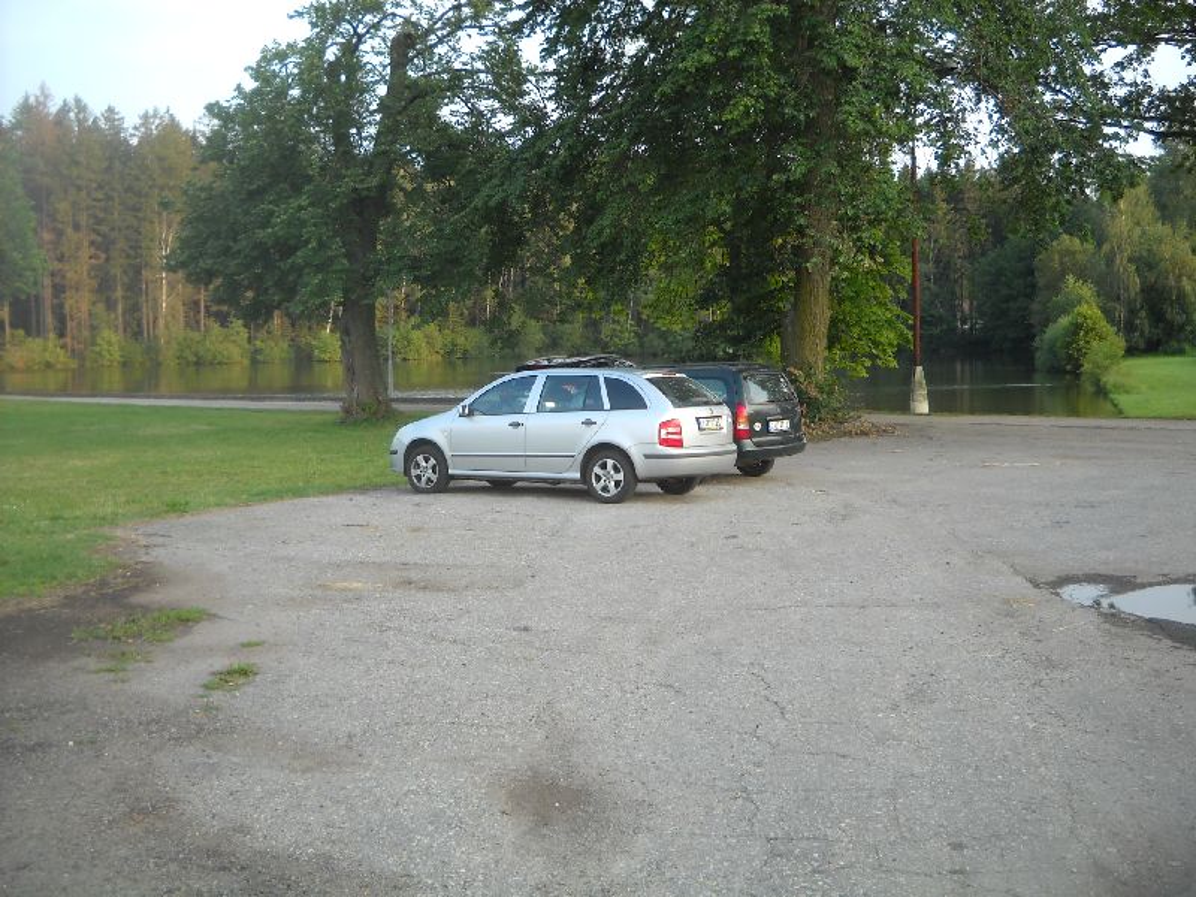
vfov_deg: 35.1
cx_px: 598
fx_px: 1417
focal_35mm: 41
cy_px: 448
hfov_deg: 45.8
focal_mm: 6.72
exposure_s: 1/76
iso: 64
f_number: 3.1
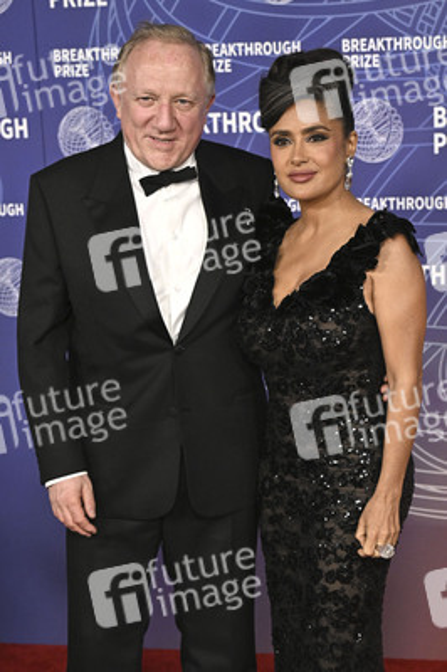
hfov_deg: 27.5
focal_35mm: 49
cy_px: 336
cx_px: 224
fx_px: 914
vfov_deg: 40.4
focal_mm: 49
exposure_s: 1/320
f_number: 4
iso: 2000
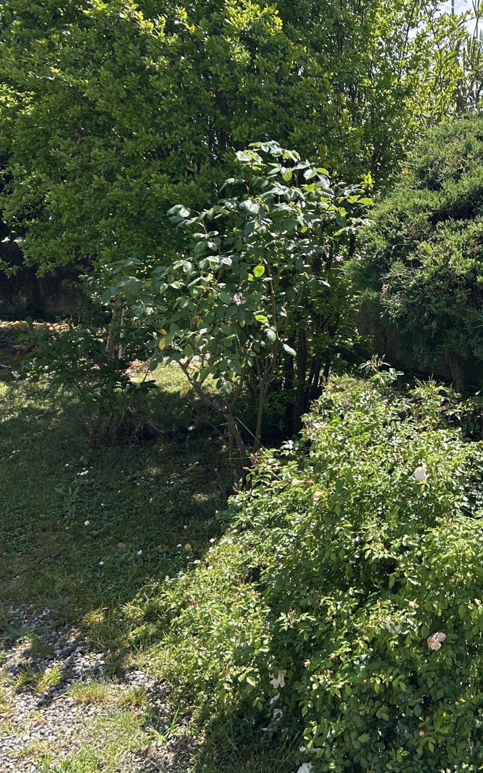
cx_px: 473
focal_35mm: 44
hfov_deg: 27.7
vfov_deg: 45.2
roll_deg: +2.5
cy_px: 355
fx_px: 927
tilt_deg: -9.6
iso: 50
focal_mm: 5.7
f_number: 1.5
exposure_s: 1/1147
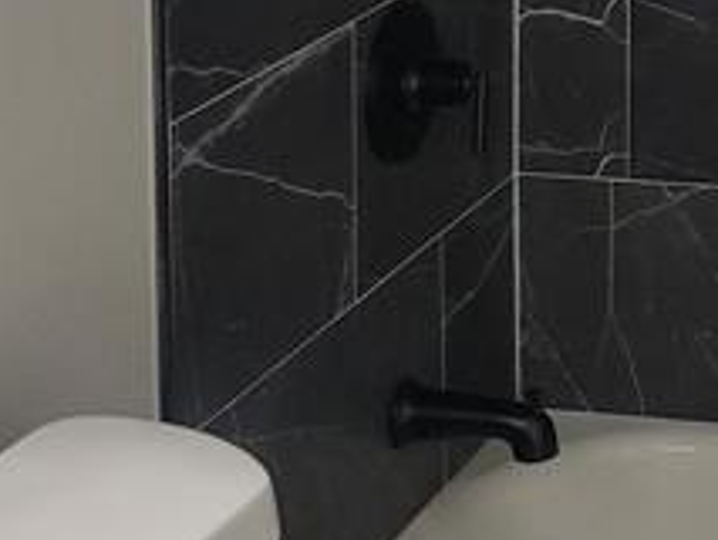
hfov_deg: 14.4
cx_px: 1180
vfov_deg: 11.4
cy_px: -253
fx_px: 2594
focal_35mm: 125
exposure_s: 1/120
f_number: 1.8
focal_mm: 5.4
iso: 250
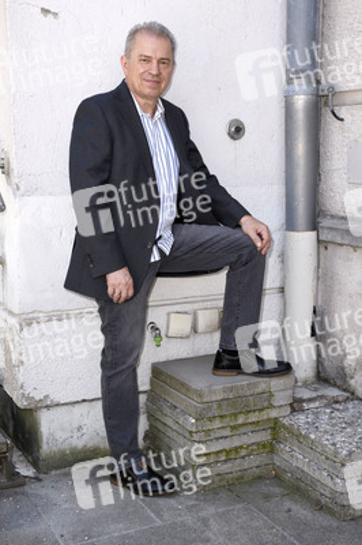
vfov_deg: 37.9
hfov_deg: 25.7
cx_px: 181
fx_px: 793
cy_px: 272
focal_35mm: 52
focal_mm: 35
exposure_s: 1/160
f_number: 6.3
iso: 200
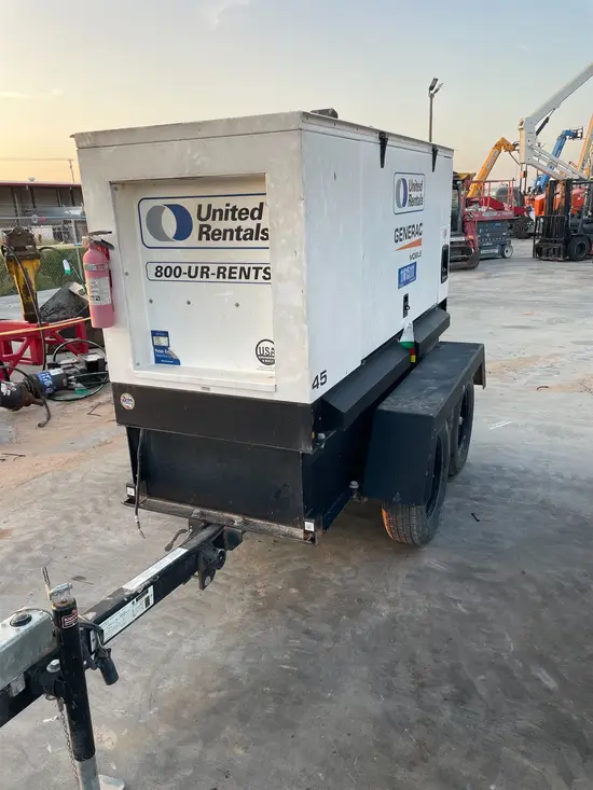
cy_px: 395
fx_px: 594
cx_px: 296
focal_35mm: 26
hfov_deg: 53.1
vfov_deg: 67.3
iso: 32
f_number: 1.6
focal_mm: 4.2
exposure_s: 1/144
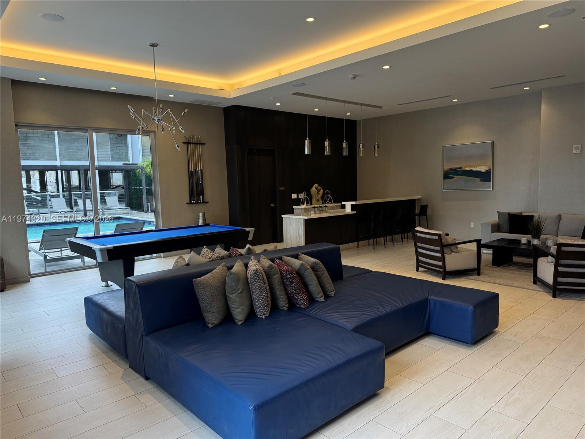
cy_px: 220
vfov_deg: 56.8
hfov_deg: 71.6
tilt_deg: -7.1
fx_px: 406
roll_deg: +1.3
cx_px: 292
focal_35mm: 24
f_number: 1.78
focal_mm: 6.76
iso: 200
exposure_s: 1/60
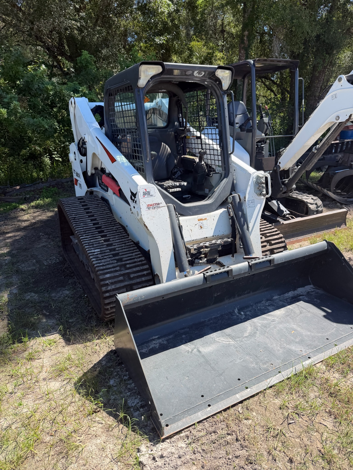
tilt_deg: -15.8
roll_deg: +3.2
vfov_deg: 71.6
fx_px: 326
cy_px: 235
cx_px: 176
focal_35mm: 24
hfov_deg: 56.8
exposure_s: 1/2110
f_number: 1.78
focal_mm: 6.76
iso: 80
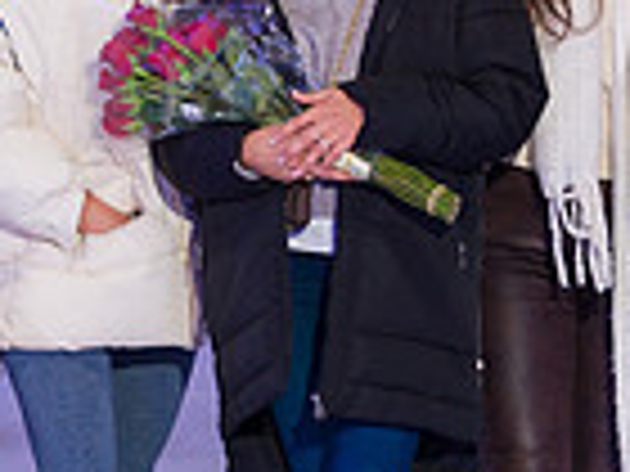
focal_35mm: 304
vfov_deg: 4.9
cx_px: 359
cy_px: -5
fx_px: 5533
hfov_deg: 6.5
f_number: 3.2
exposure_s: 1/200
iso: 2000
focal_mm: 70
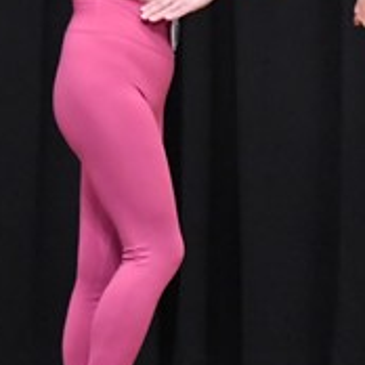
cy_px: 115
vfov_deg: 2.3
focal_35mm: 766
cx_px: 563
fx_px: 9138
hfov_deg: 2.3
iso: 8000
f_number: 5.6
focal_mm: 135
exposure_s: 1/400
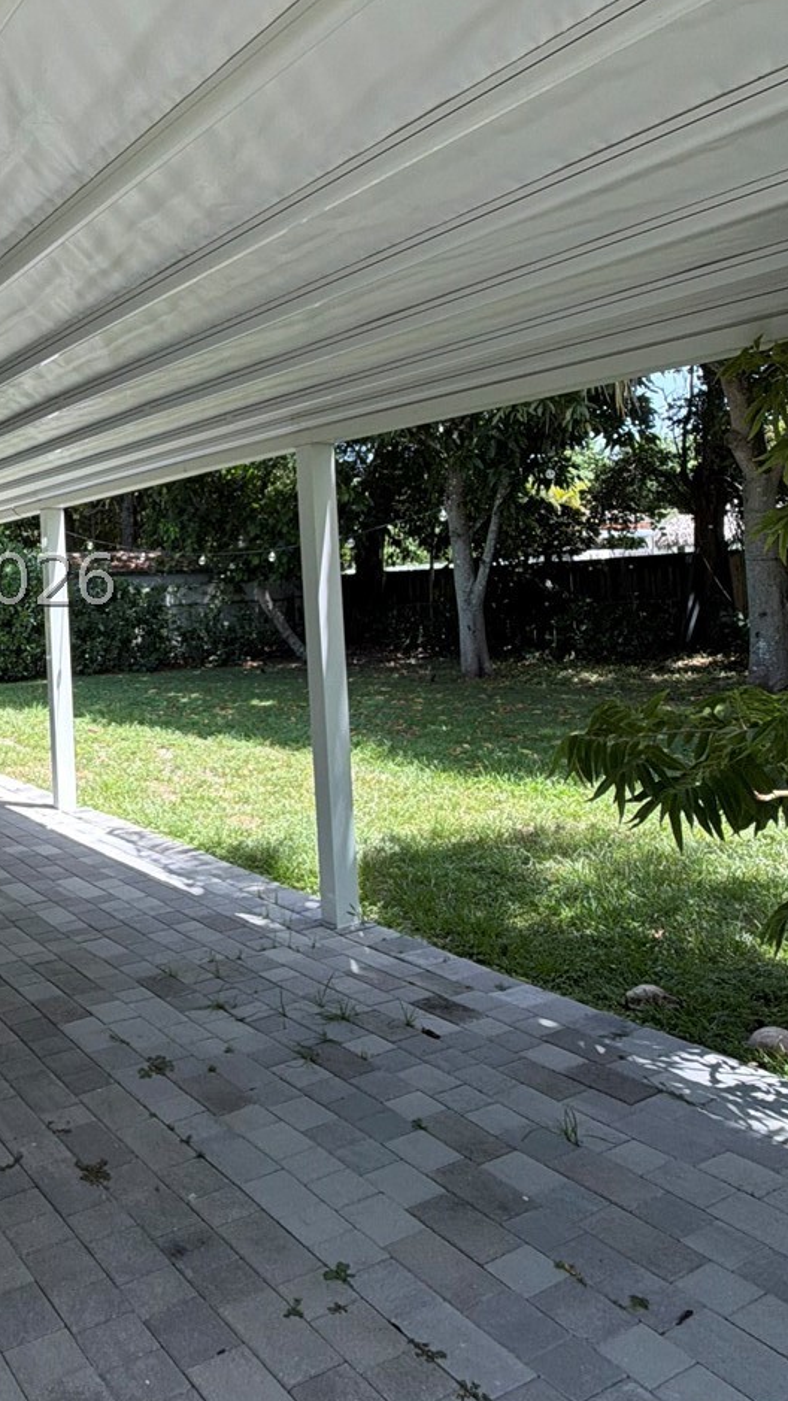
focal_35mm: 26
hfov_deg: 39.9
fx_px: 966
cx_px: 28
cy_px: 580
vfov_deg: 71.4
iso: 50
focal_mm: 2.22
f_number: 2.2
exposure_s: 1/344
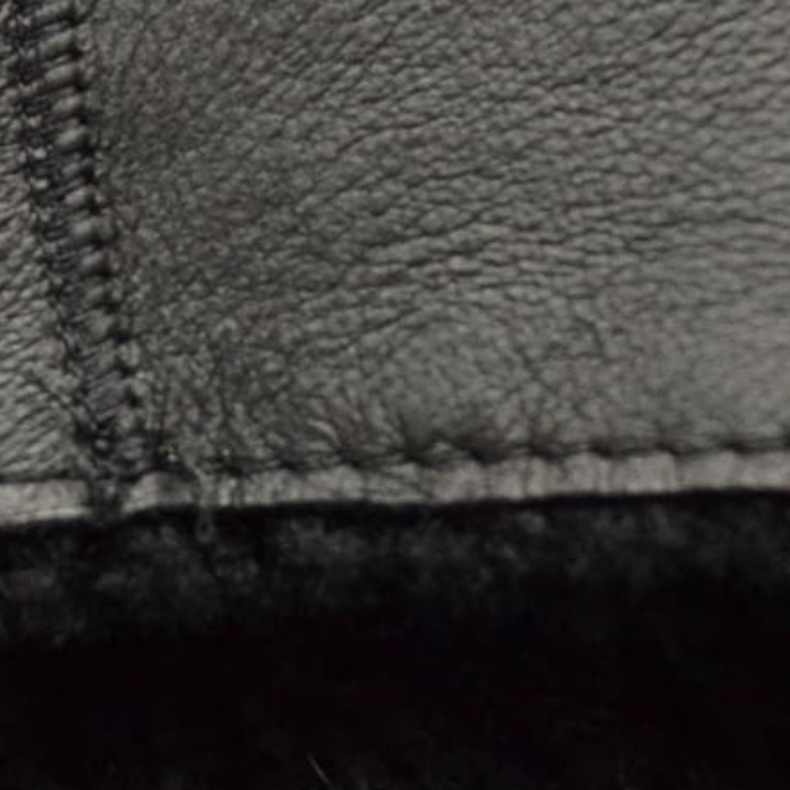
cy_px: 429
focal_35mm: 147
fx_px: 3796
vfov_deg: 11.9
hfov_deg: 11.9
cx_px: 217
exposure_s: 1/60
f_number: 3.8
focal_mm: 22
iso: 900
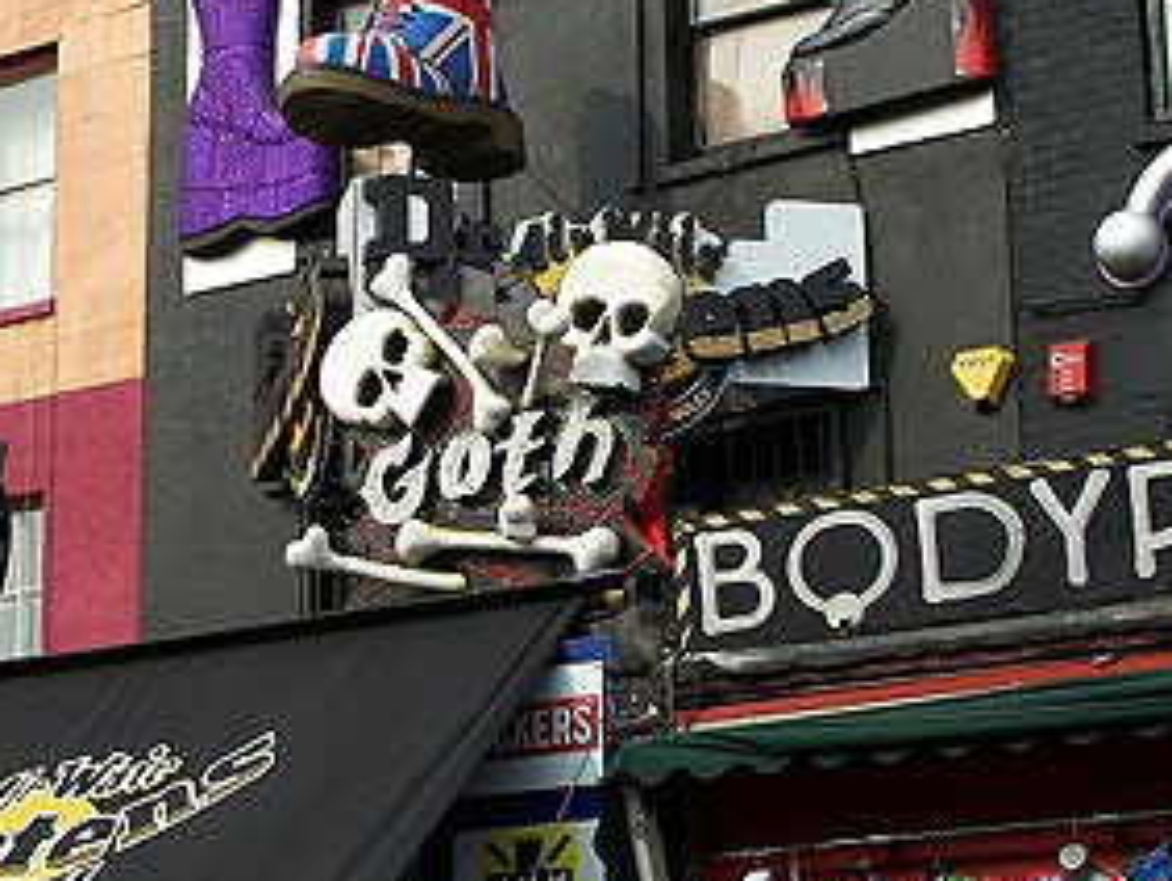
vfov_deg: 13.8
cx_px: 362
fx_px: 3626
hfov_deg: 18.3
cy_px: 349
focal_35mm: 107
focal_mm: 11.1
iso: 80
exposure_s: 1/500
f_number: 4.5
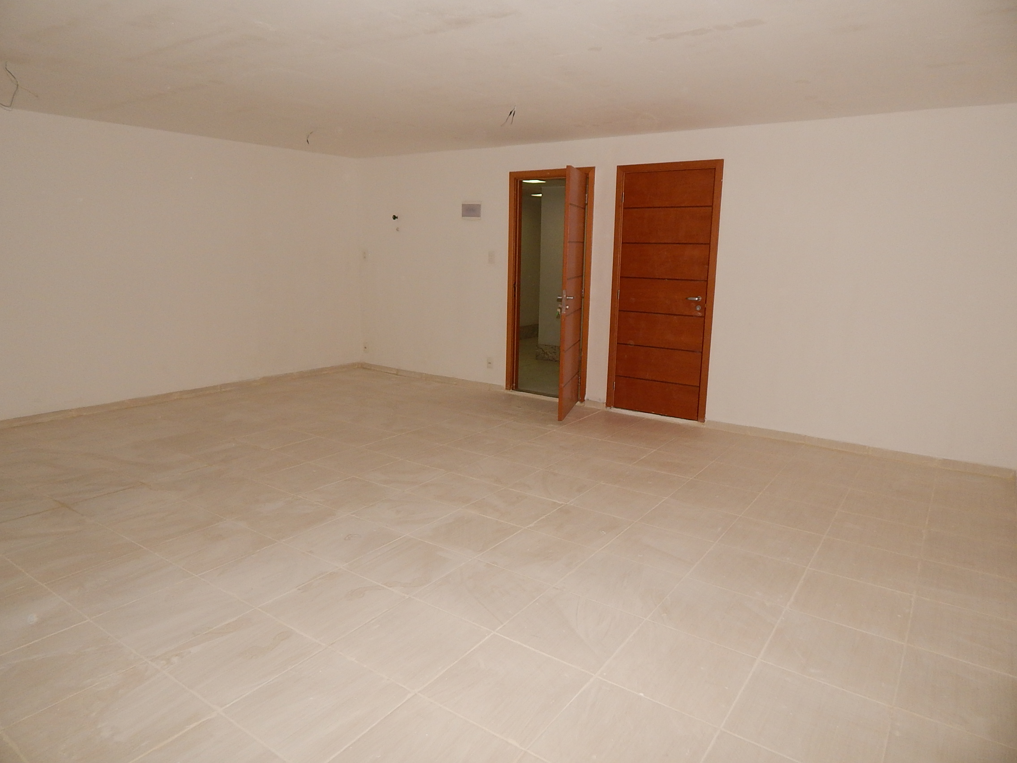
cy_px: 382
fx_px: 676
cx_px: 508
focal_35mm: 23
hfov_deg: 73.9
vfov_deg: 58.9
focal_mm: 4
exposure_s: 1/30
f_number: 3
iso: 200
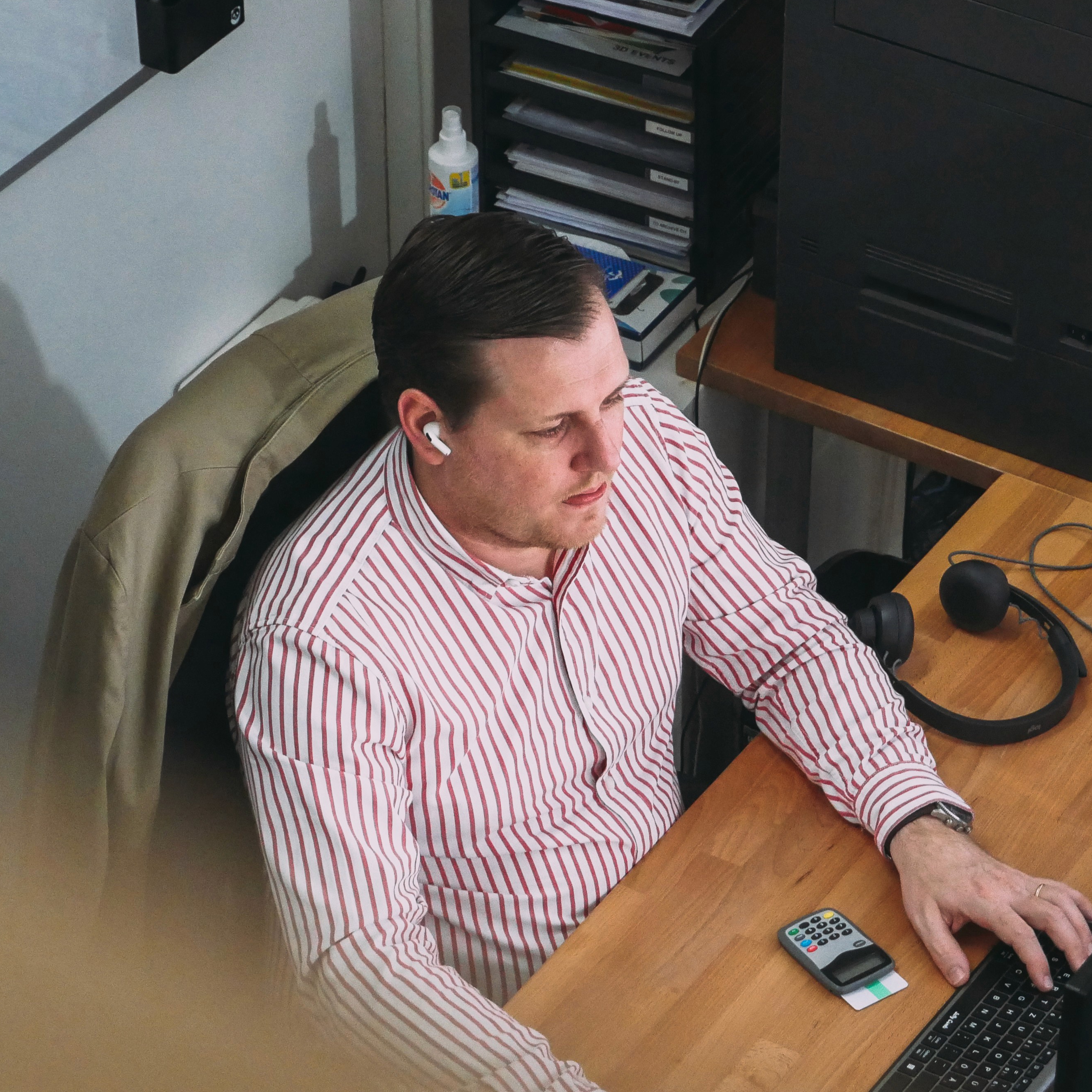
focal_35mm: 132
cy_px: 465
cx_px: 667
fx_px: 4711
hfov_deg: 13.2
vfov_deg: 13.2
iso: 3200
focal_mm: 43
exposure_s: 1/60
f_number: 5.6
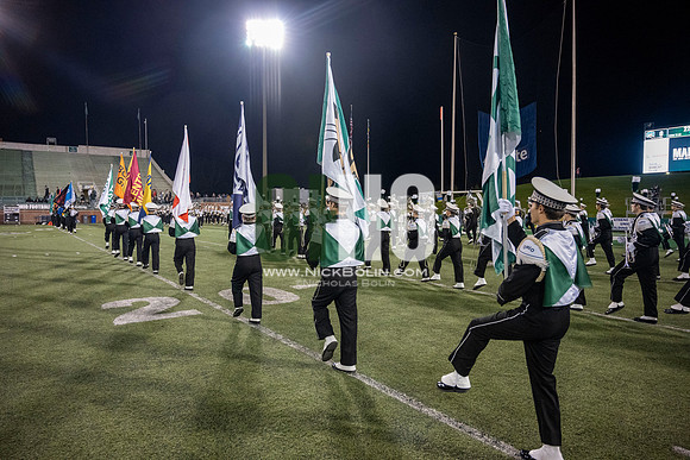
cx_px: 345
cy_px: 230
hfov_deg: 73.7
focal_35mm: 24
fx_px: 460
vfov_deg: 53.2
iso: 2500
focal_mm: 24
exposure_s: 1/500
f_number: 4
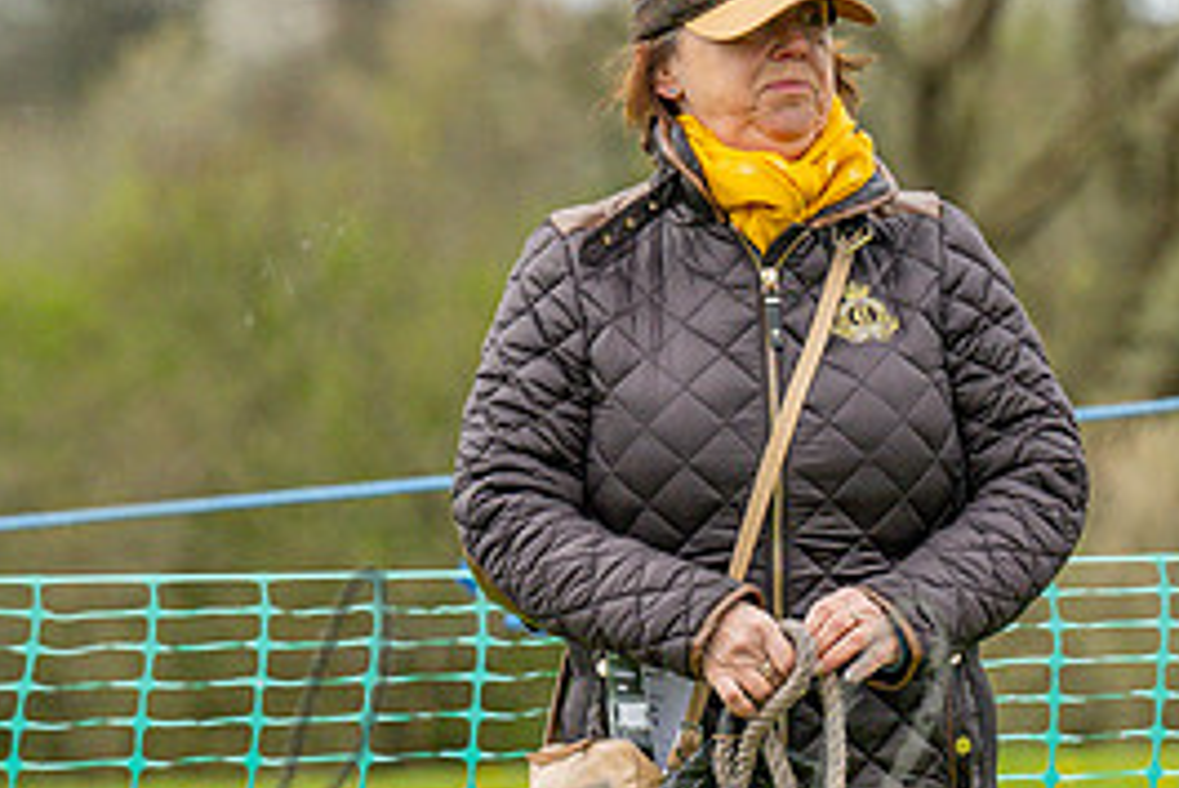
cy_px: 904
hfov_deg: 3.6
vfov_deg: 2.4
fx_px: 18808
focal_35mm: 574
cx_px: 1209
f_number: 4.5
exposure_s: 1/2000
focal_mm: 150
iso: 400
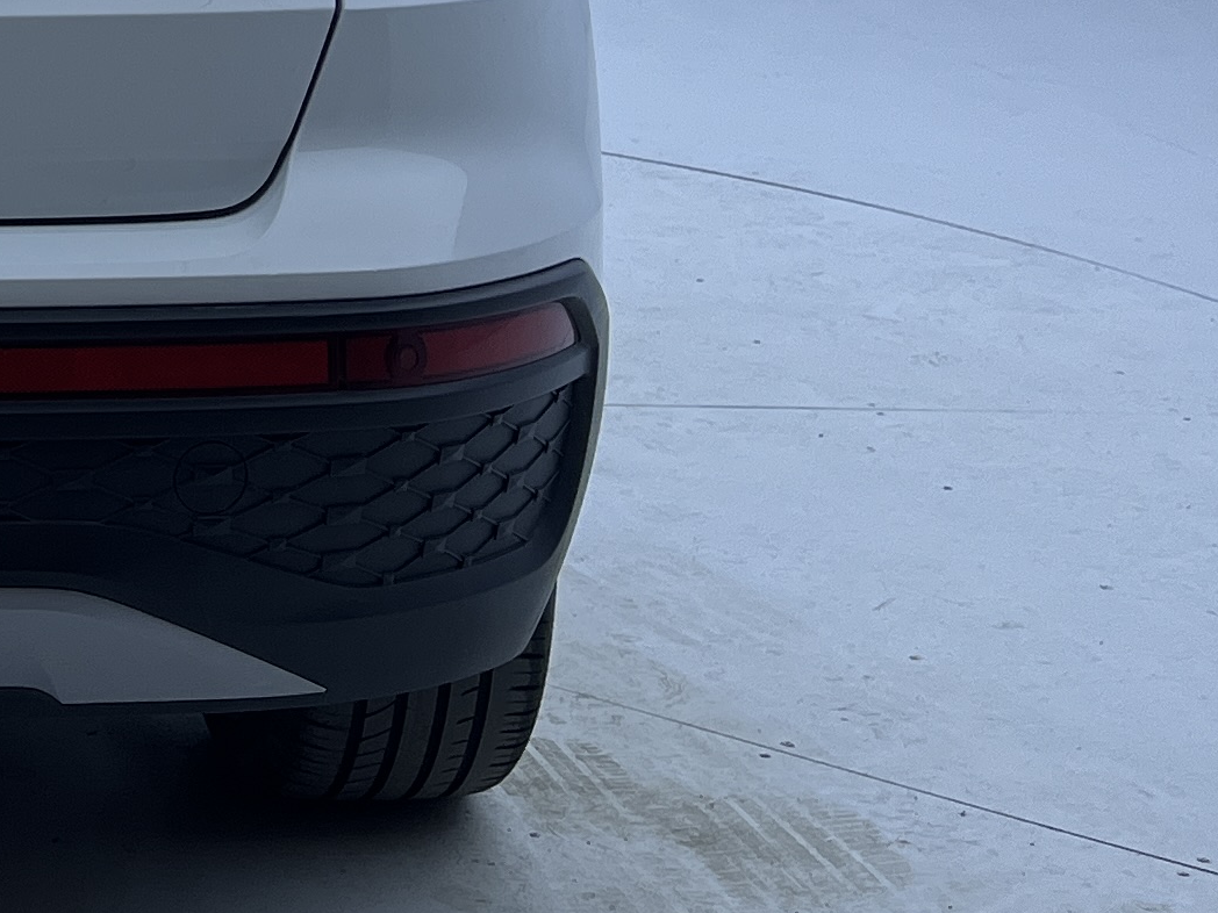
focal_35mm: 100
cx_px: -481
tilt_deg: +0.1
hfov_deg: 18.0
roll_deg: +0.0
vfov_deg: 13.7
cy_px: -534
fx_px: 3519
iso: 50
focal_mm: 5.1
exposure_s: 1/777
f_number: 1.6
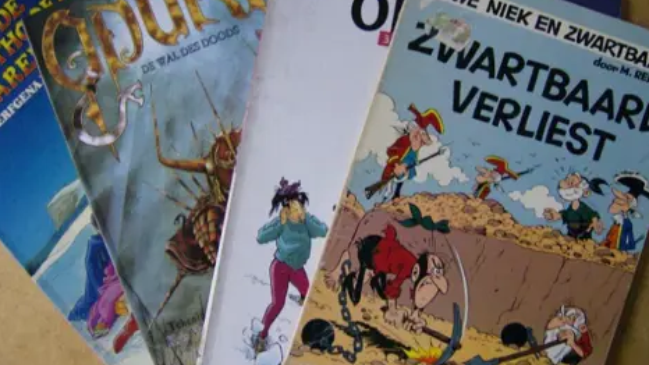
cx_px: 327
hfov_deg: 50.5
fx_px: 688
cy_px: 163
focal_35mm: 40
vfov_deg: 29.7
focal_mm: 6
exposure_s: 1/20
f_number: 2.8
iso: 200
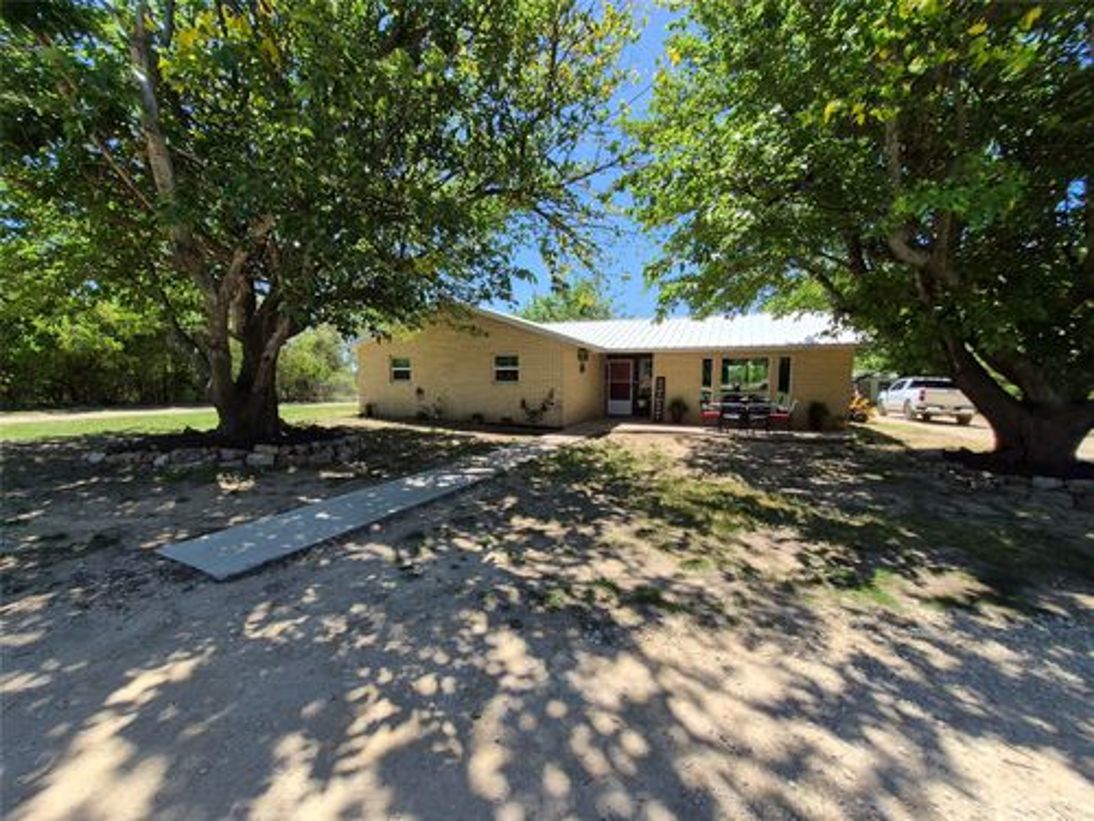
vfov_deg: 89.9
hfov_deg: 106.2
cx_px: 547
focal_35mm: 13
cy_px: 410
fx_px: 411
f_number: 2.2
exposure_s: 1/1164
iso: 40
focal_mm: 1.74
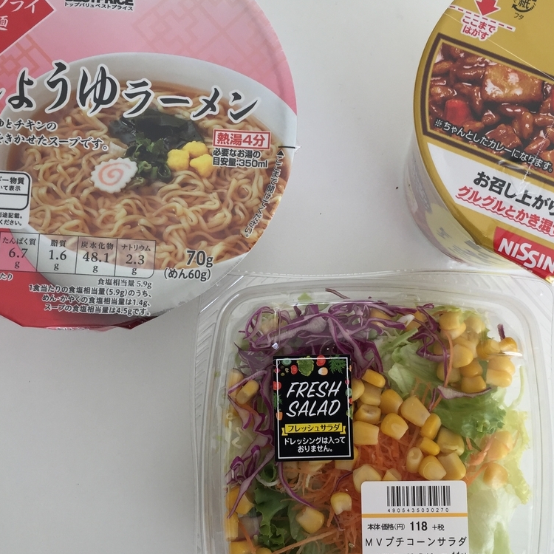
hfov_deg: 40.9
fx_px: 742
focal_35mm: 41
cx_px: 292
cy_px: 276
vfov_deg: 40.9
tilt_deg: -83.1
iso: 32
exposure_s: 1/120
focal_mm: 4.15
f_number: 2.2
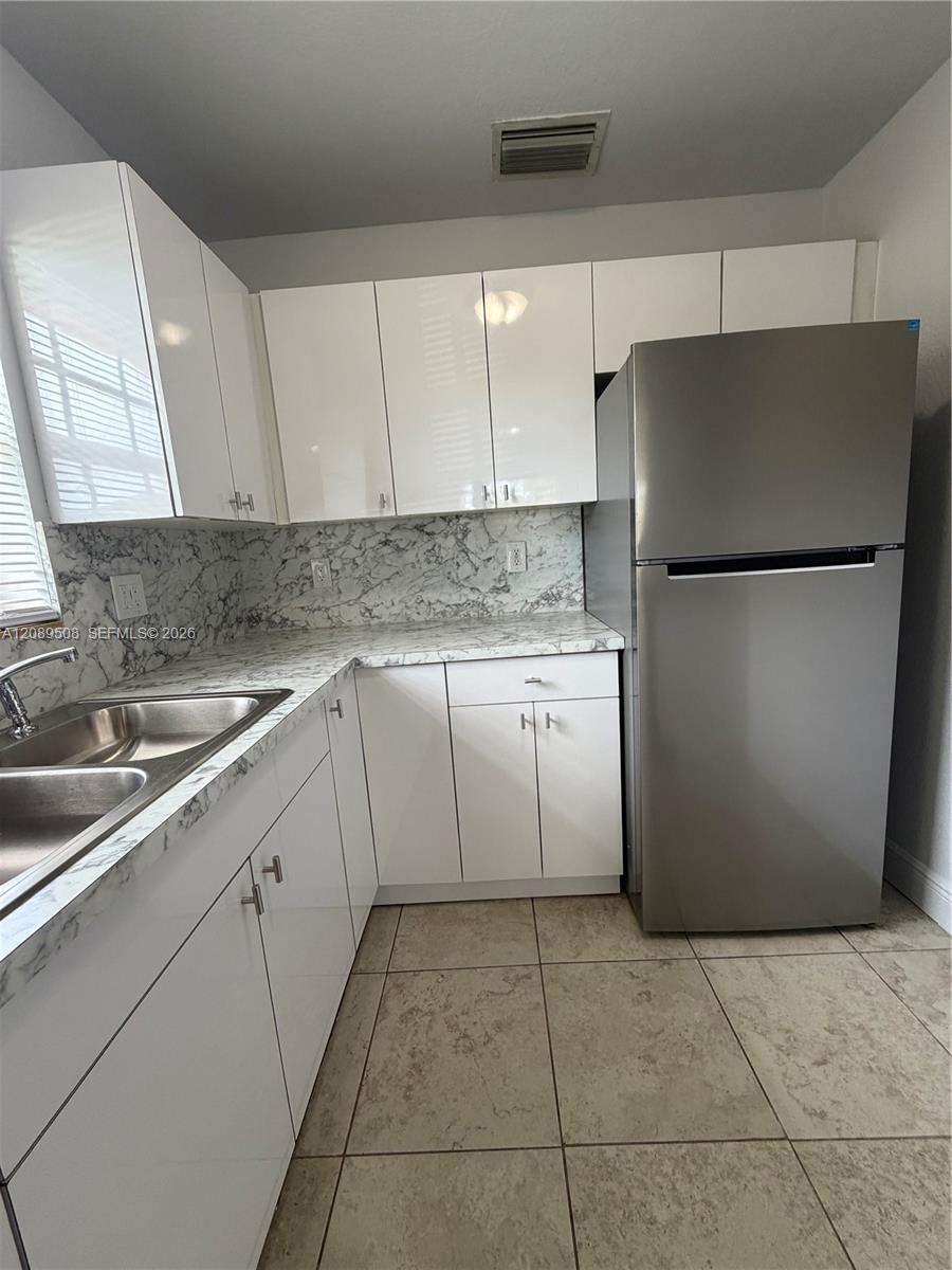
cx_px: 476
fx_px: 513
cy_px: 635
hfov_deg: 85.7
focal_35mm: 14
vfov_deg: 102.1
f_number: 2.2
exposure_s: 1/120
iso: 200
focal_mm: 2.22
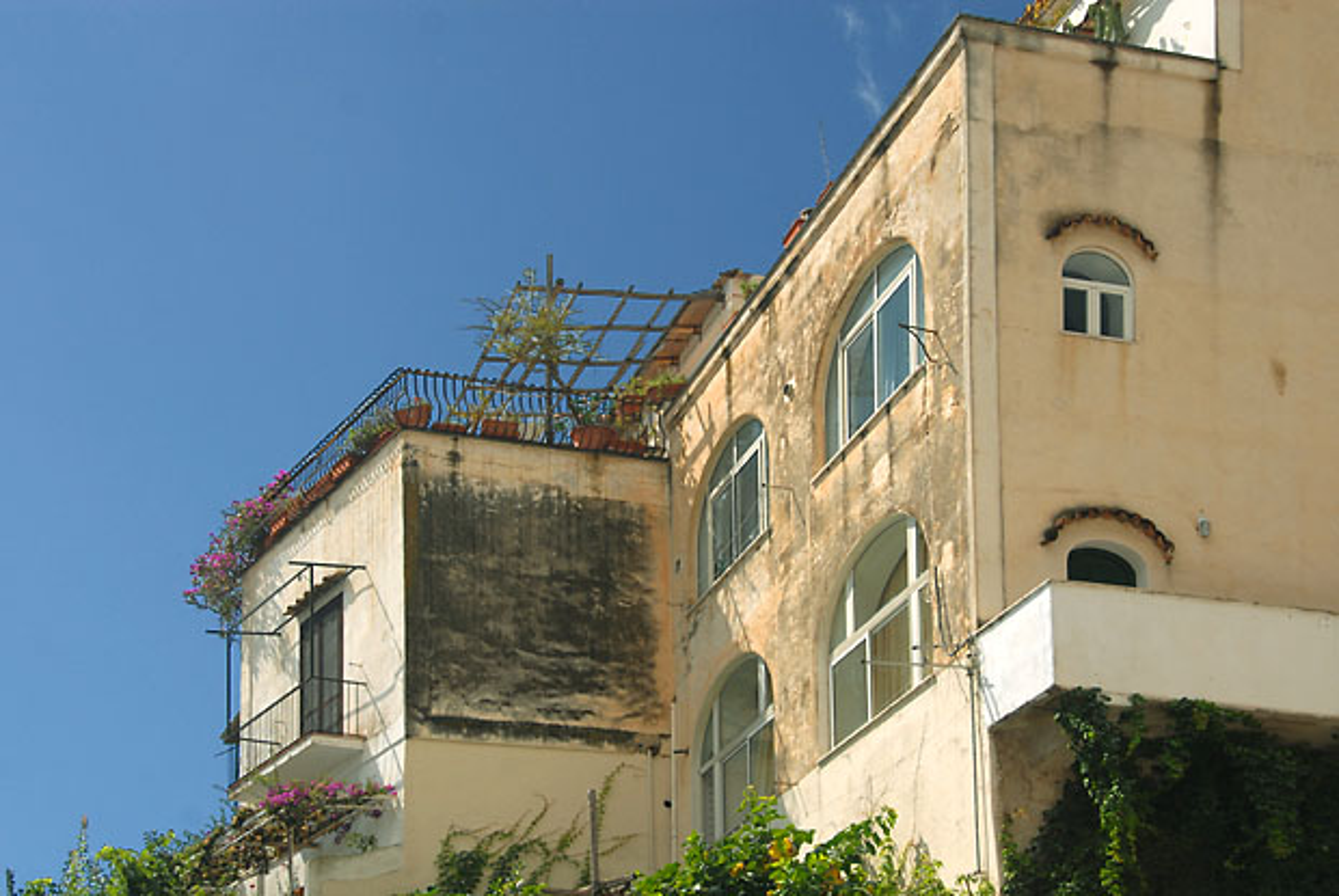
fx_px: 2458
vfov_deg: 20.7
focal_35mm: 66
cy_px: 448
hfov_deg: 30.5
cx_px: 670
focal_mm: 44
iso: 160
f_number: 7.1
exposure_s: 1/320
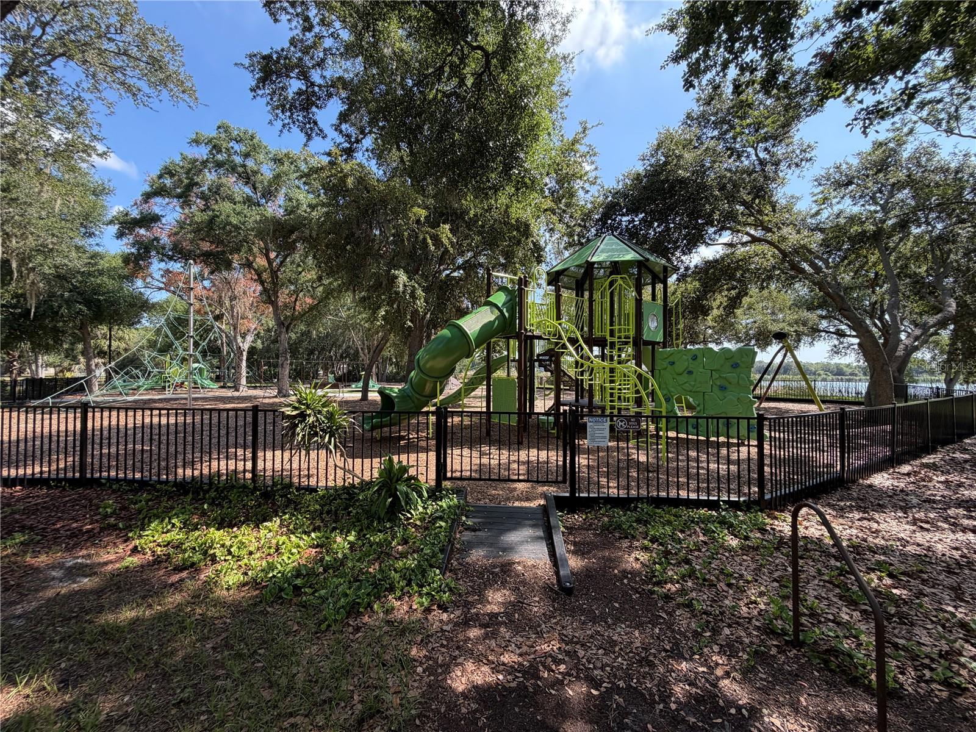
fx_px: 395
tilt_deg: -0.4
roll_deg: -1.4
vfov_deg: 85.7
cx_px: 488
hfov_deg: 102.1
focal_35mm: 14
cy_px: 366
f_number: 2.2
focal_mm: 2.22
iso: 50
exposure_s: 1/383
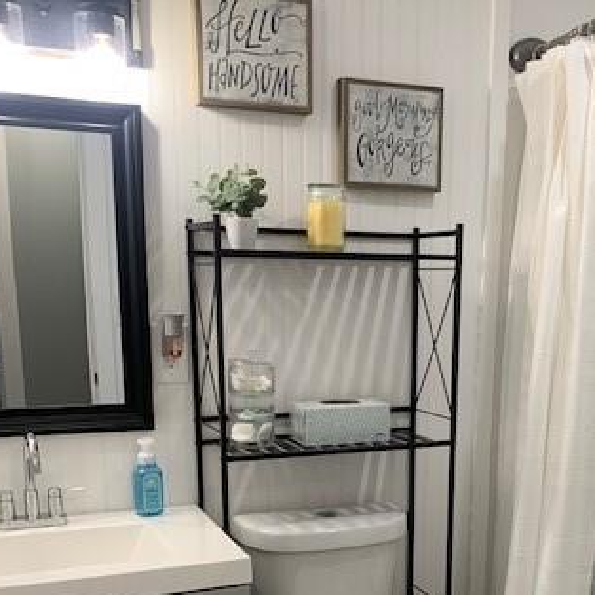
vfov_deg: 34.4
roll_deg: -2.2
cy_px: 515
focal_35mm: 47
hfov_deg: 35.7
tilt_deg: -13.6
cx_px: 401
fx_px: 914
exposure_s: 1/60
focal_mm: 4.25
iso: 50
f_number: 1.8
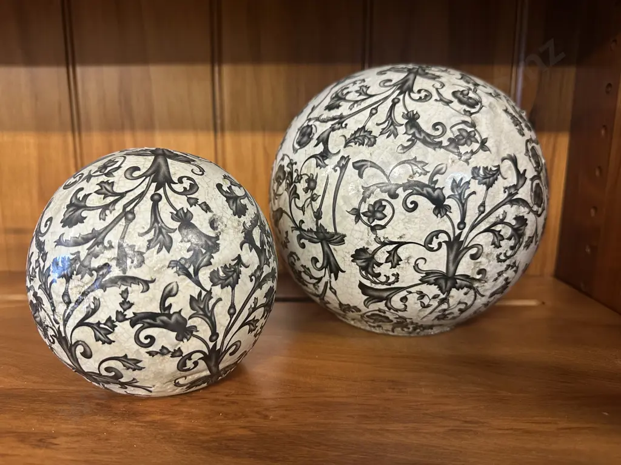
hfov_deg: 71.6
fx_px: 431
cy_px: 232
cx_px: 310
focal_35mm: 24
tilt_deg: -11.1
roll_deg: -0.5
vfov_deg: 56.8
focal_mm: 6.86
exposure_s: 1/50
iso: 320
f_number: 1.78
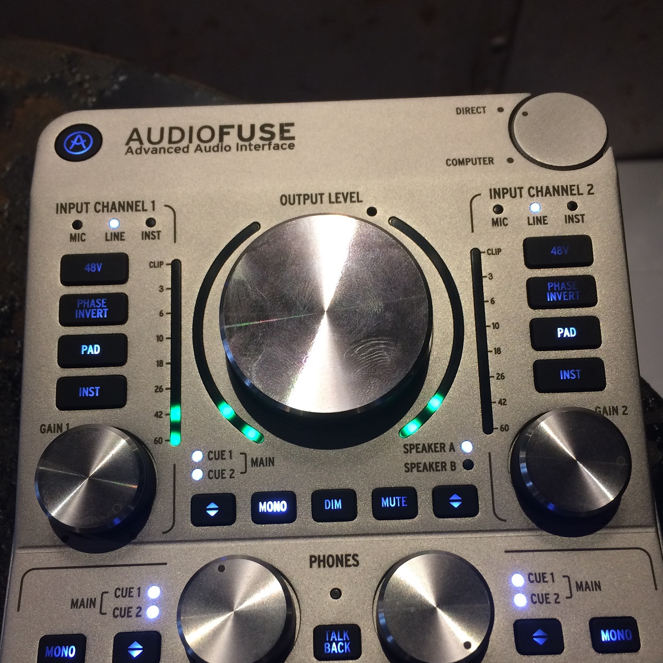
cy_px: 398
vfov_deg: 46.9
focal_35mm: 35
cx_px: 335
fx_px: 758
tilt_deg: -67.8
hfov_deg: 47.2
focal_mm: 4.15
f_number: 2.2
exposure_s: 1/33
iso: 100
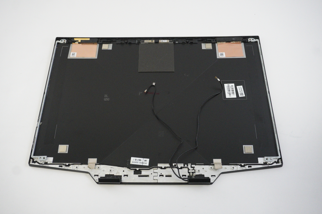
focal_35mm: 33
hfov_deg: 57.3
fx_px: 295
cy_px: 107
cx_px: 161
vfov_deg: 39.9
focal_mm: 22
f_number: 5.6
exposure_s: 1/320
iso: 5000
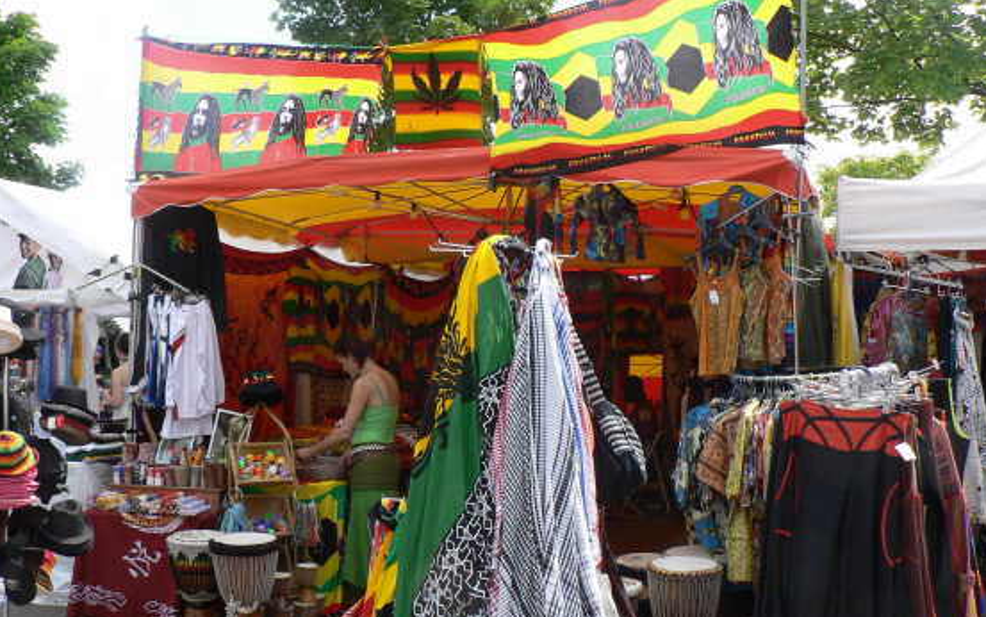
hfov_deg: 51.5
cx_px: 488
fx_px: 1021
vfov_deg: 33.6
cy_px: 322
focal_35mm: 38
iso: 64
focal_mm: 6
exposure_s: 1/200
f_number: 4
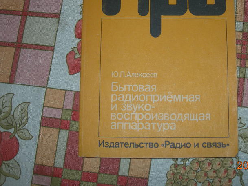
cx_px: 156
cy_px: 69
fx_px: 358
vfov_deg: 29.0
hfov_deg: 37.9
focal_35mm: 50
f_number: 2.8
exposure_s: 1/60.1
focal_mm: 7.8
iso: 50
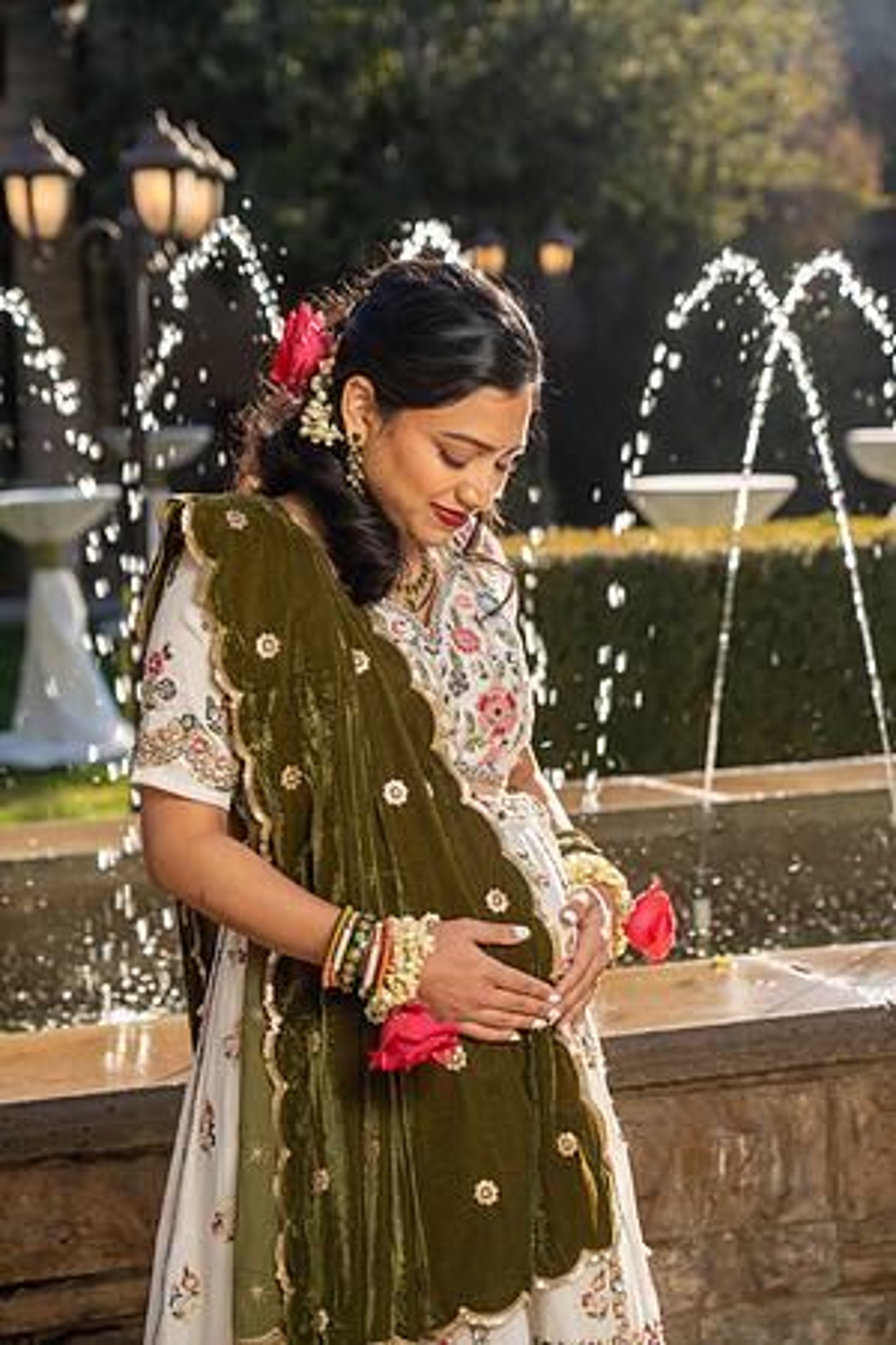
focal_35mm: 86
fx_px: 3210
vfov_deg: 23.6
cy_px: 672
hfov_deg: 15.9
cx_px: 448
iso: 100
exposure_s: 1/200
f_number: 5.6
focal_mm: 86
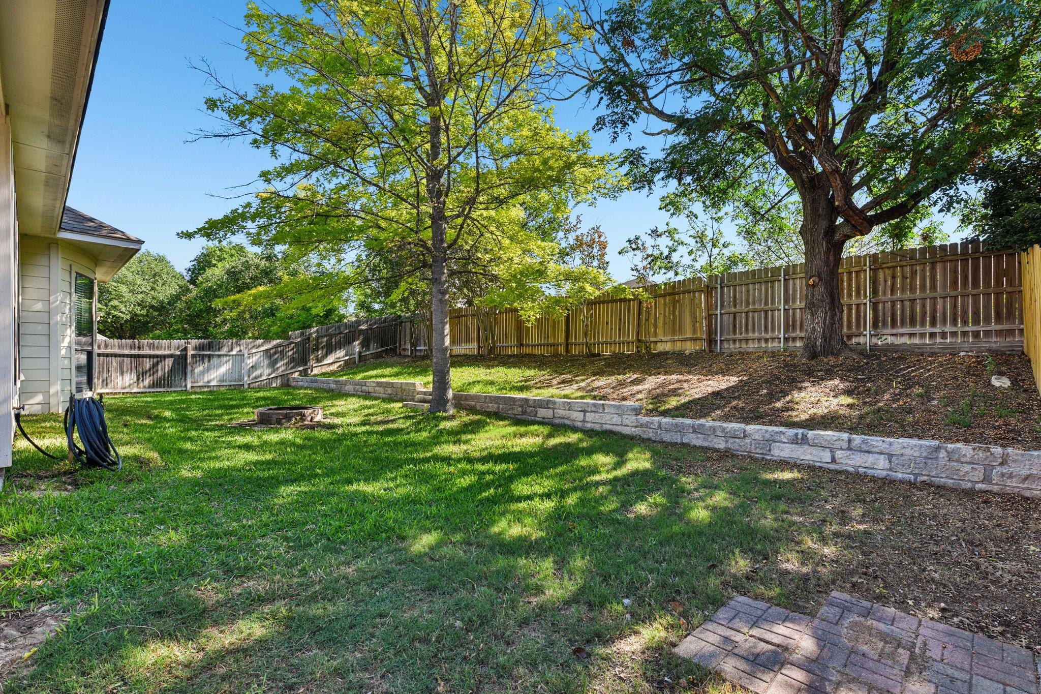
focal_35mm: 16
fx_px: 463
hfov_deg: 96.7
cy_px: 347
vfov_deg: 73.7
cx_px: 520
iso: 100
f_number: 8
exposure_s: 1/60
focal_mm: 16
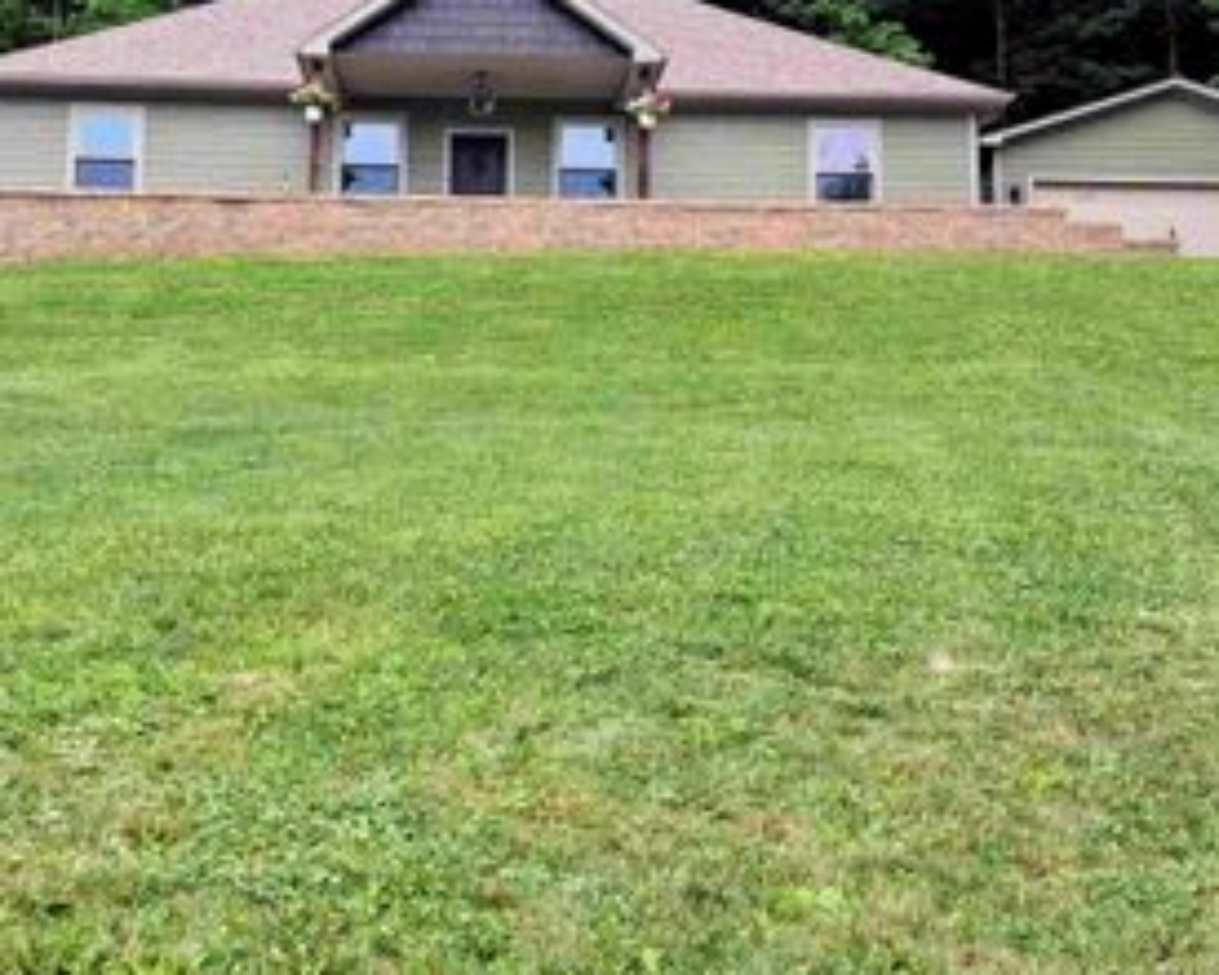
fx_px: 1732
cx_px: 505
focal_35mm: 48
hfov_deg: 38.7
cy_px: 228
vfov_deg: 30.8
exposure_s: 1/266
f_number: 1.8
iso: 25
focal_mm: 4
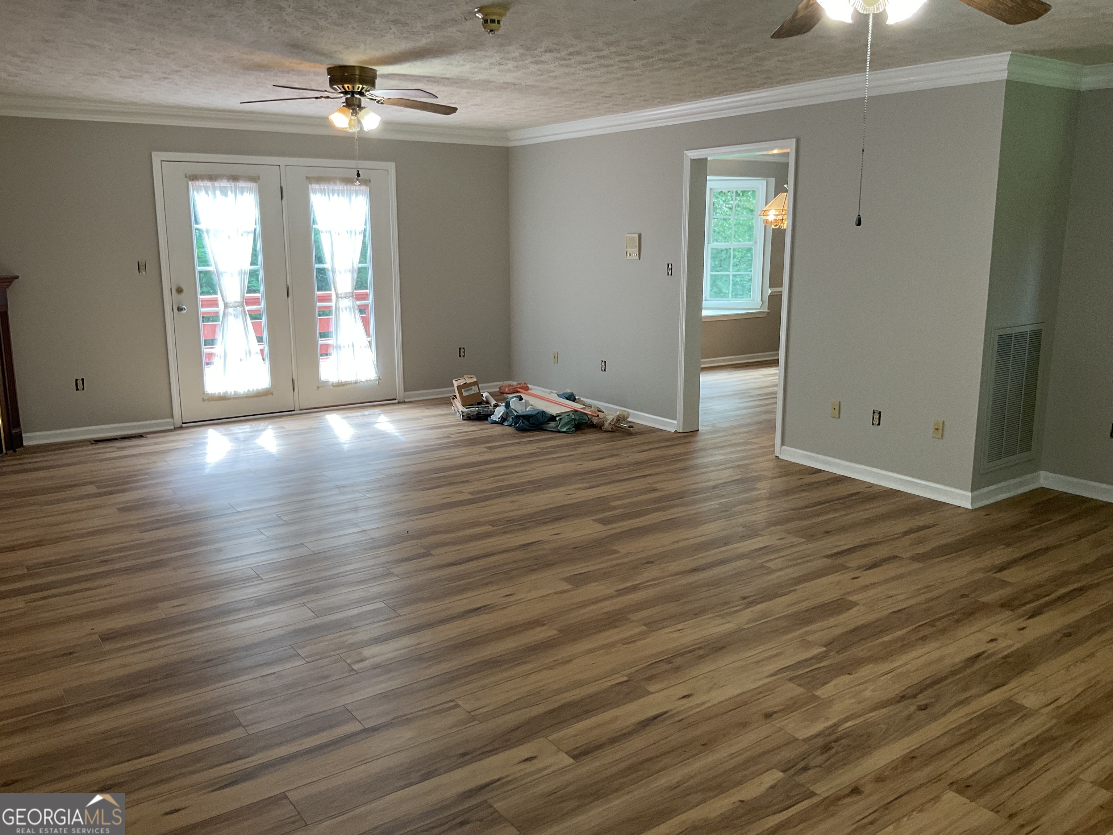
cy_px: 418
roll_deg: +0.1
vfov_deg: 48.2
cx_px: 556
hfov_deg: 61.7
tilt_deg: -12.3
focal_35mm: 29
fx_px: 932
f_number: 1.8
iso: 80
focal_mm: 3
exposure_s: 1/60
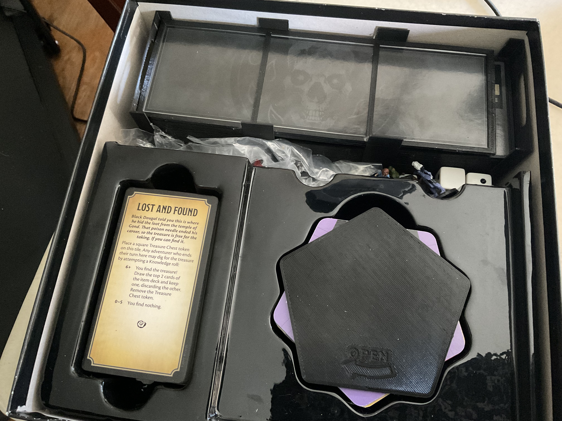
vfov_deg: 48.2
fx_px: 471
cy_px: 210
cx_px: 281
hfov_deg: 61.7
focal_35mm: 29
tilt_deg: -70.2
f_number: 1.8
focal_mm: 3
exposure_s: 1/29
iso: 640
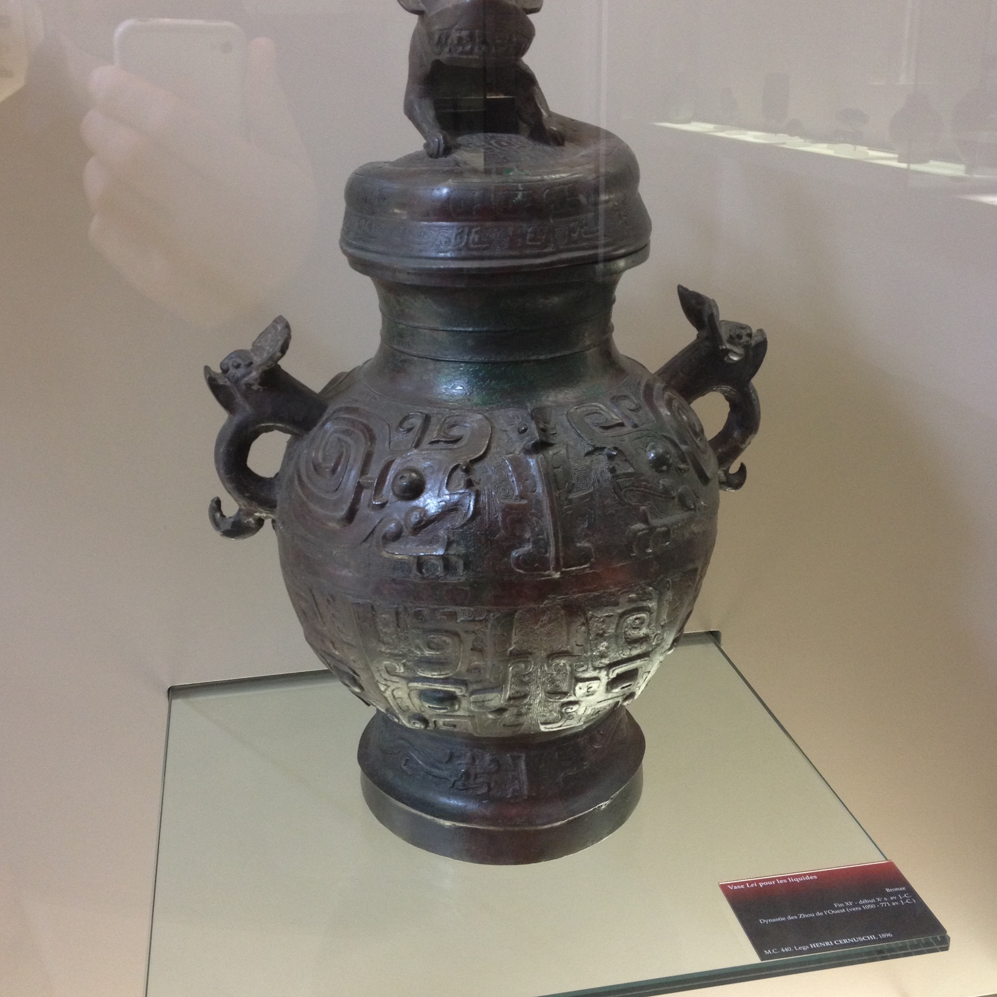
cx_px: 501
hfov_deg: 40.0
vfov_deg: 40.0
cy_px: 486
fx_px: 1369
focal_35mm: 42
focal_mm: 4.28
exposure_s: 1/20
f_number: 2.4
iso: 125
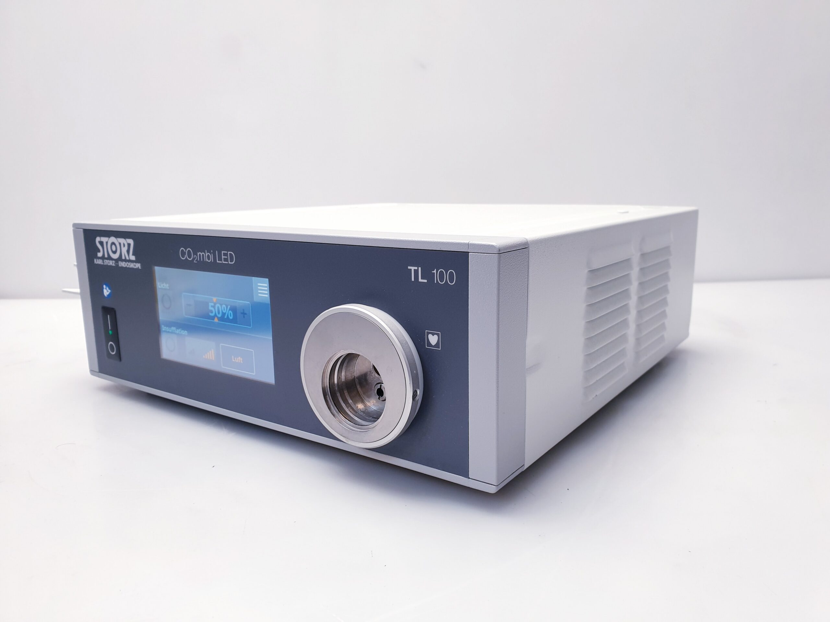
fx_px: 623
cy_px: 311
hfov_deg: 67.3
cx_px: 415
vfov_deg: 53.1
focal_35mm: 26
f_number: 2.4
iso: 80
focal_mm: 4.3
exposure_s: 1/50
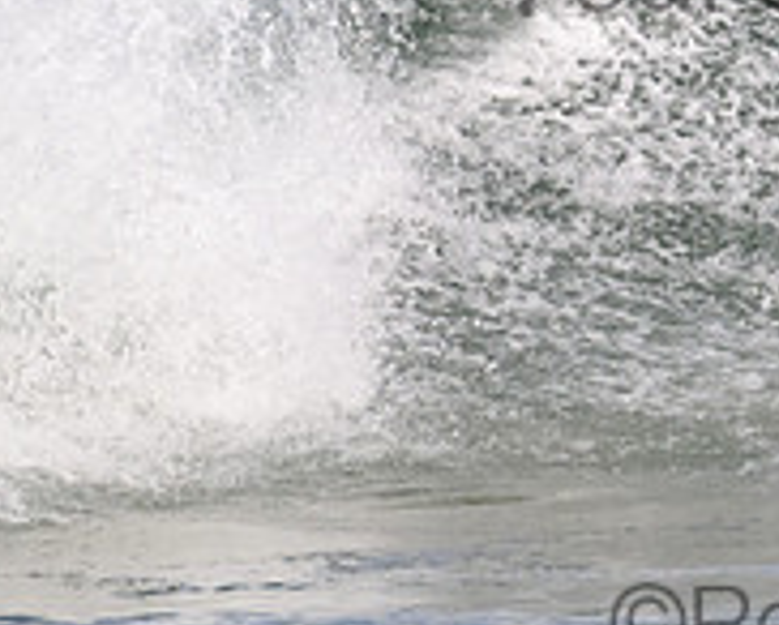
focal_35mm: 2388
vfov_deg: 0.6
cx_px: 942
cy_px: -88
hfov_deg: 0.8
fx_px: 55115
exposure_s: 1/2000
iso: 1600
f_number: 11
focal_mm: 800
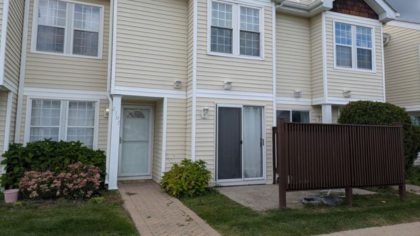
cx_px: 206
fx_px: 301
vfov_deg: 42.8
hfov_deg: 69.8
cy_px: 98
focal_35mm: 27
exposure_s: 1/470
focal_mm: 6.81
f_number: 1.85
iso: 43
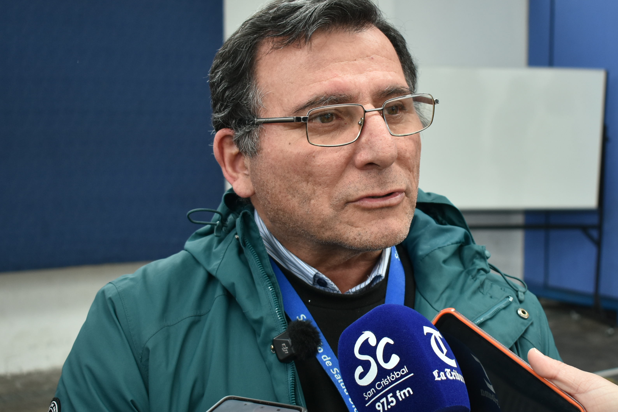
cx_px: 354
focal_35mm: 62
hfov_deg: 32.5
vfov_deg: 22.0
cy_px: 211
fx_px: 1060
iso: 250
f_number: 5
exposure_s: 1/100
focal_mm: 29
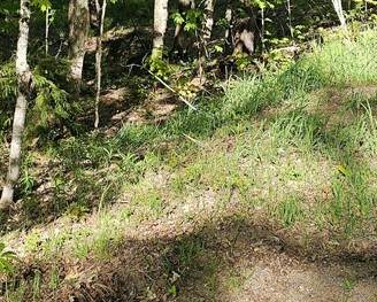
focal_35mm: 70
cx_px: 148
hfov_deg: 27.0
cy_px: -110
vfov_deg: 19.8
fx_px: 782
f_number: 1.7
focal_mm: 6.3
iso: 16
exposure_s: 1/182
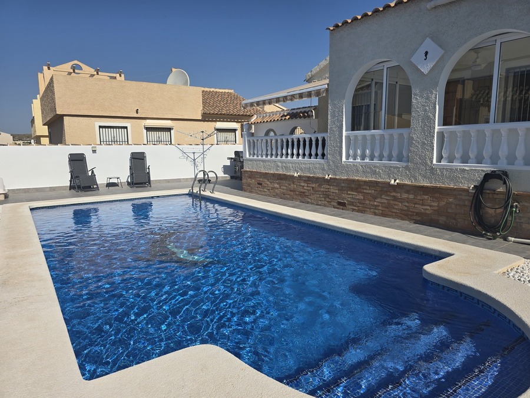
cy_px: 199
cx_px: 265
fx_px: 352
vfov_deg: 58.9
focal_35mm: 23
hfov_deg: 73.9
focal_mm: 6.3
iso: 12
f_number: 1.7
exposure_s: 1/1849
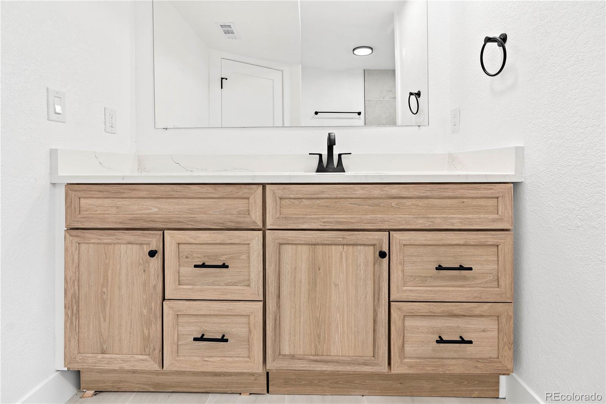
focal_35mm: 16
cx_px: 303
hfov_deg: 96.7
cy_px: 202
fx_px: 269
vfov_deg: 73.7
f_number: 5.6
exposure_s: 1/25
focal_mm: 16
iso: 400
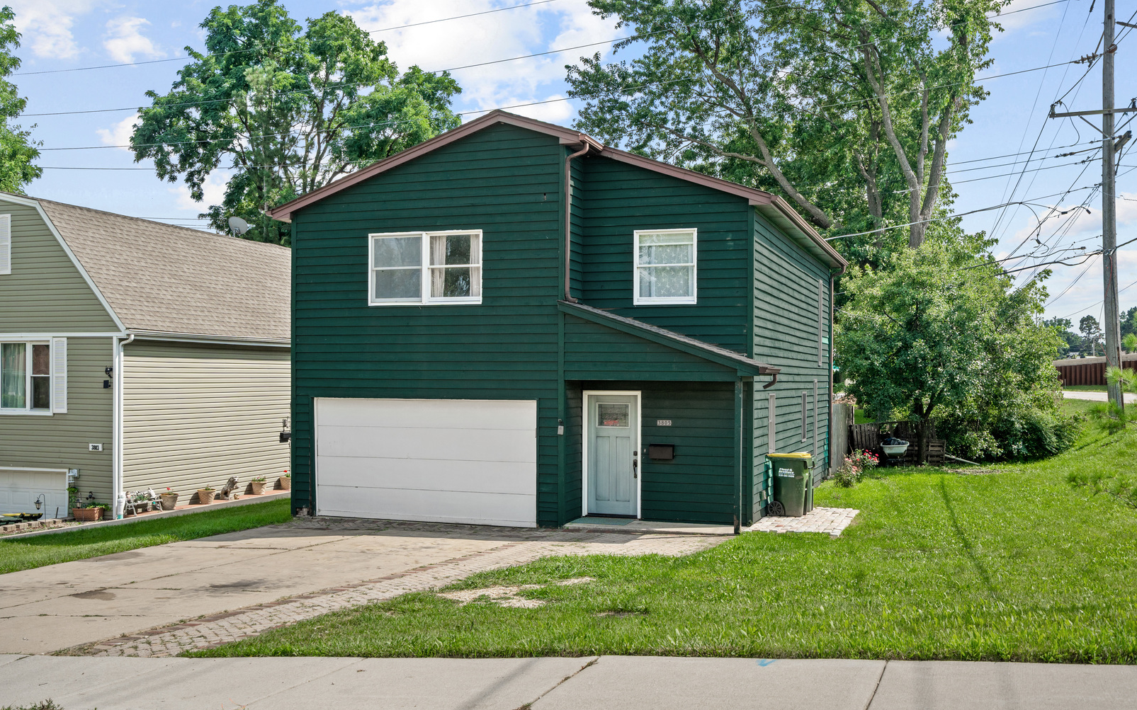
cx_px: 569
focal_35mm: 36
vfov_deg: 35.3
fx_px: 1115
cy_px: 342
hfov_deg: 54.0
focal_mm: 35
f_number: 8
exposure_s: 1/800
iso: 640
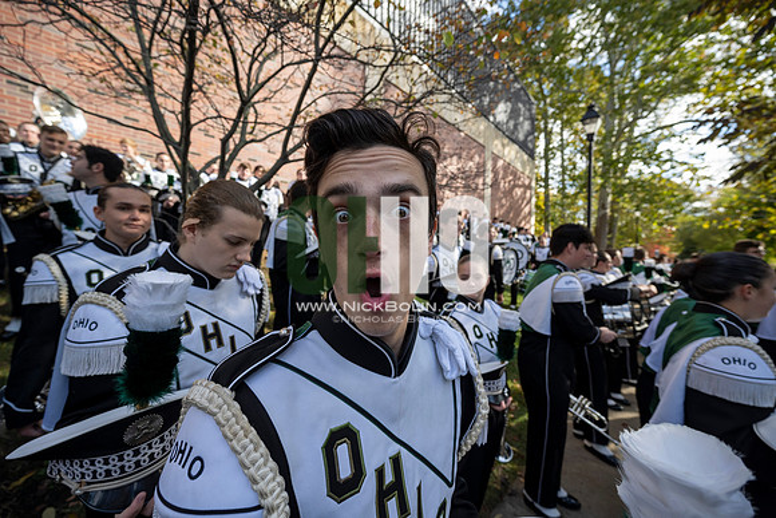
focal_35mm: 14
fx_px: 302
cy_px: 259
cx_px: 388
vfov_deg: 81.2
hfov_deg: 104.2
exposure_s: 1/500
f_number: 4.5
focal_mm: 14
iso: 250
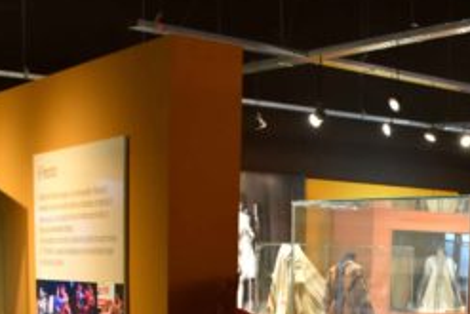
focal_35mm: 76
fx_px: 993
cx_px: 499
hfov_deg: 25.0
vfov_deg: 16.8
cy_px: 428
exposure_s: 1/60
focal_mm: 18
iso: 800
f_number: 4
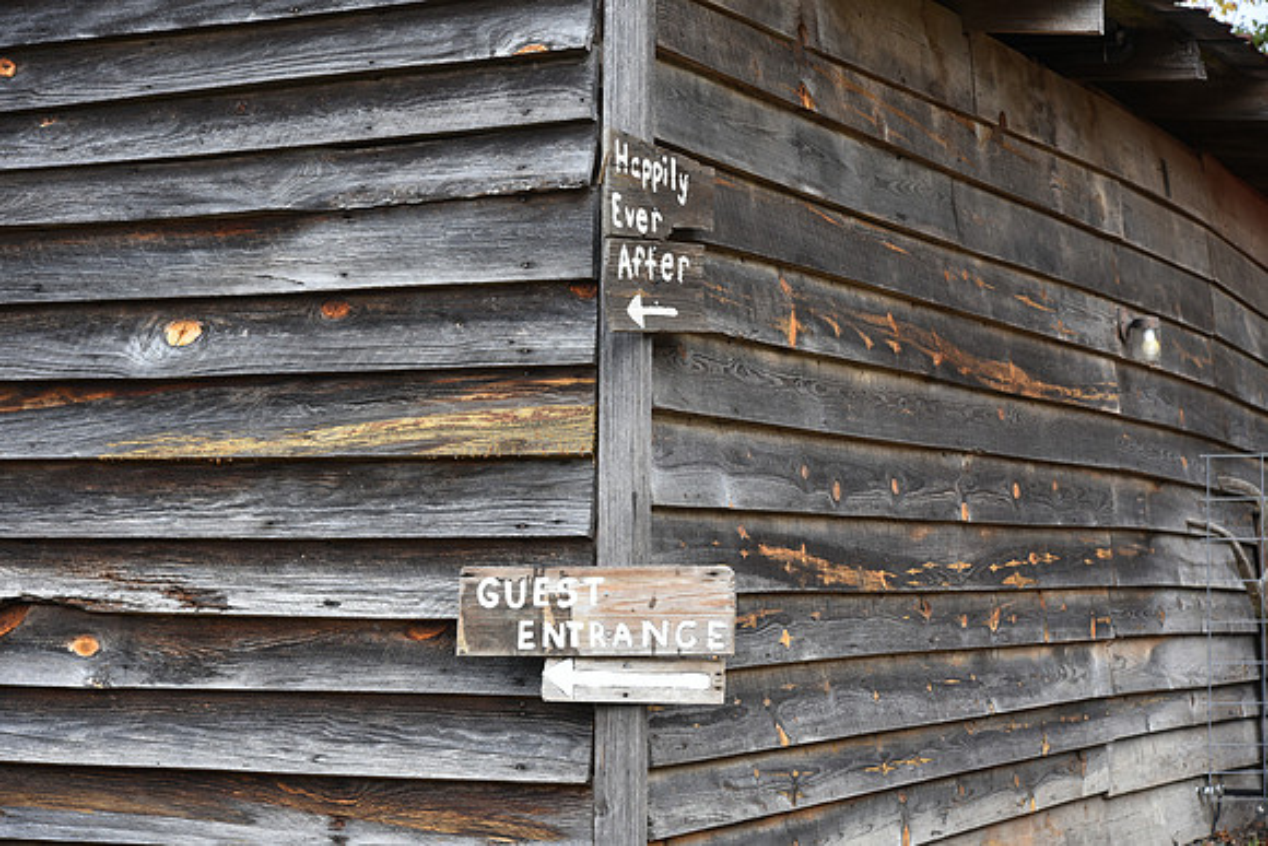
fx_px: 2748
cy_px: 423
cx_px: 634
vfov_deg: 17.5
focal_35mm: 78
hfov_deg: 26.0
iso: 400
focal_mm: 78
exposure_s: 1/250
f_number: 8
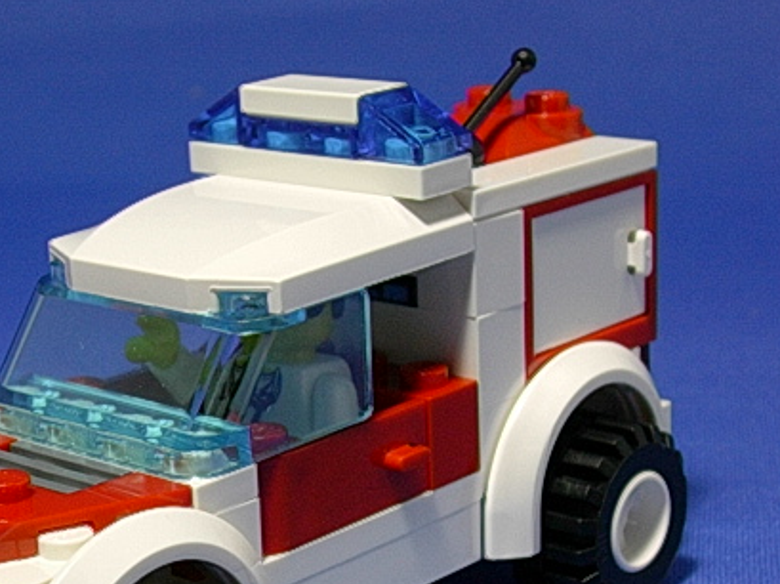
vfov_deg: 15.6
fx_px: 2116
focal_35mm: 94
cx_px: 252
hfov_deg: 20.8
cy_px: 456
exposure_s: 1/30.2
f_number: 3.4
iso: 70
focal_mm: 9
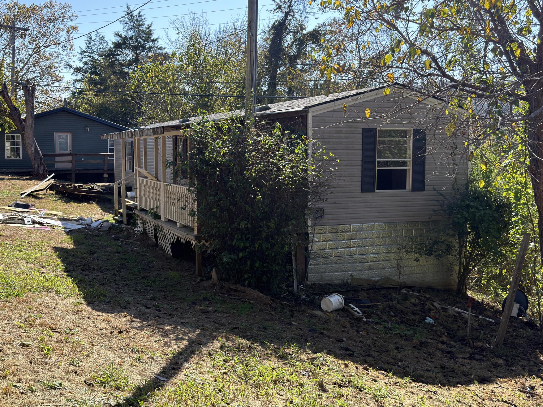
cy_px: 187
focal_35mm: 40
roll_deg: +0.5
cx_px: 245
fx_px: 627
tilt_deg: -3.7
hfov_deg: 46.7
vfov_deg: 35.9
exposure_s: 1/2985
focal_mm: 6.76
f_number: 1.78
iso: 80
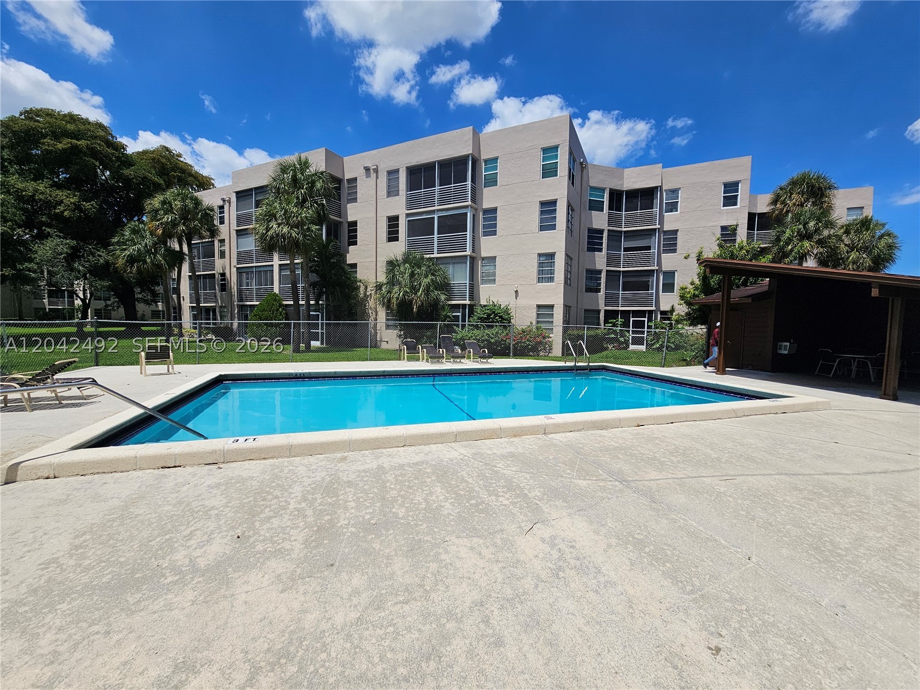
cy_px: 345
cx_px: 460
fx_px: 346
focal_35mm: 13
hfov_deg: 106.2
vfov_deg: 89.9
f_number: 2.2
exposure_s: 1/5758
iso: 50
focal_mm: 2.2
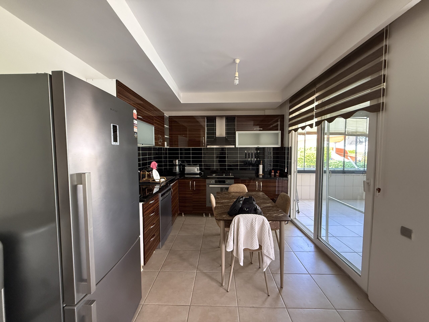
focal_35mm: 14
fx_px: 174
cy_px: 161
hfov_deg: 102.1
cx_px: 214
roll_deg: -0.2
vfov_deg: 85.7
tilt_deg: -3.0
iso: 800
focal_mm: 2.22
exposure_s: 1/60
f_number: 2.2
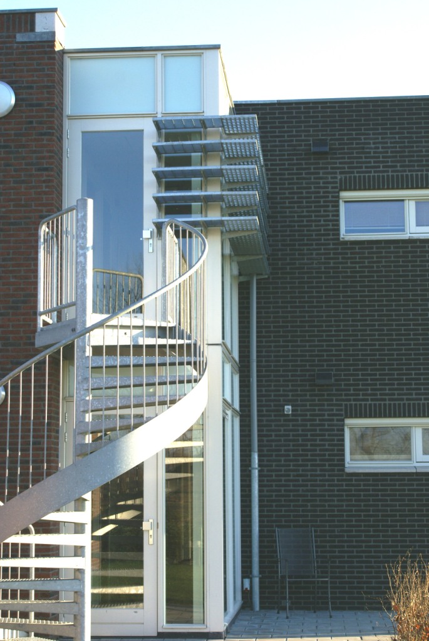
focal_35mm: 75
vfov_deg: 27.0
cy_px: 320
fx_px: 1337
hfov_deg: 18.2
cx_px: 214
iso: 100
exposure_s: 1/160
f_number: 8
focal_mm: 50
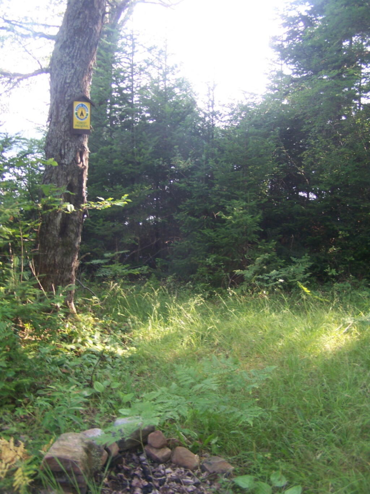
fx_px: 541
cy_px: 247
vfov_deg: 49.0
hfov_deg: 37.7
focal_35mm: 38
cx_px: 185
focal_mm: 6.3
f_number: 2.8
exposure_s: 1/40
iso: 80
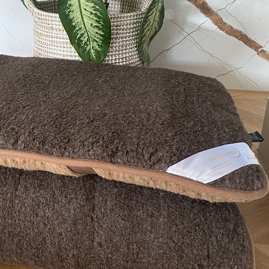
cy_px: 102
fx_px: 448
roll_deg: +1.0
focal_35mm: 51
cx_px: 24
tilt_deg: -21.3
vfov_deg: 33.2
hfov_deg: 31.7
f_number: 1.8
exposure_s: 1/64
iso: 125
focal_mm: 4.25
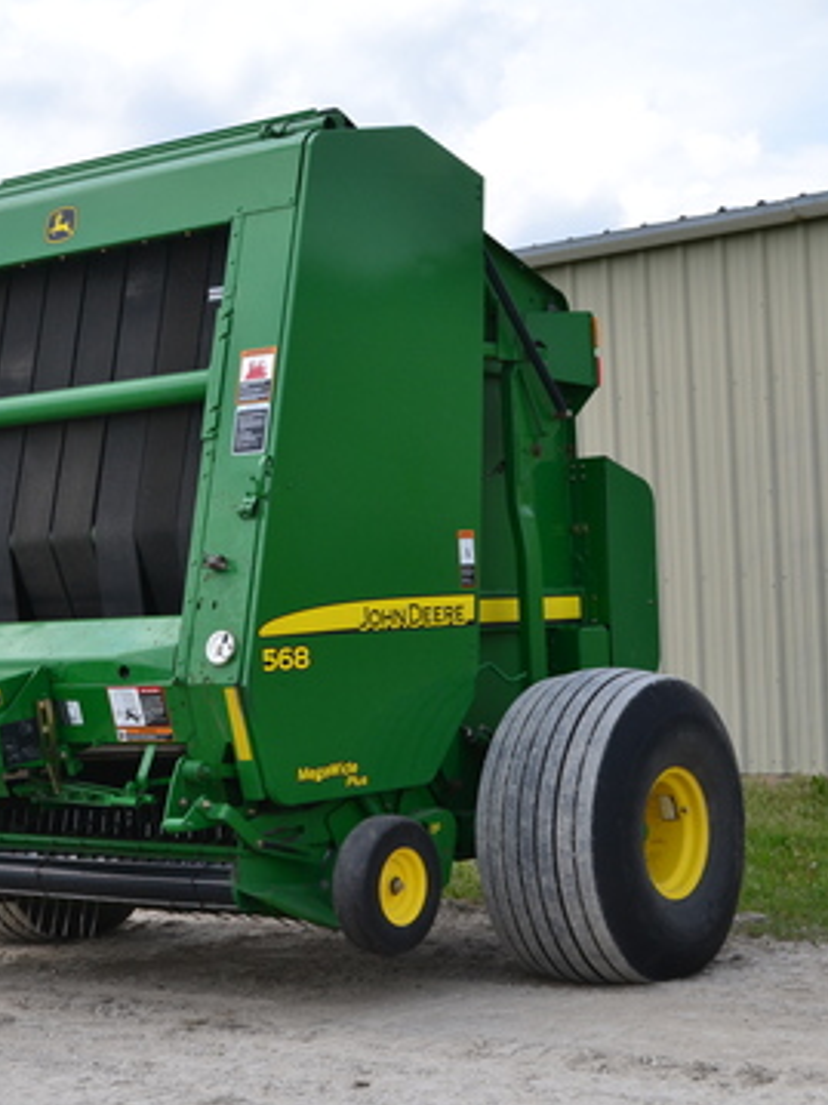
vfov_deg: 27.8
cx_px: 185
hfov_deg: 20.8
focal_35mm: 70
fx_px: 2234
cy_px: 556
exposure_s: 1/320
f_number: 10
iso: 400
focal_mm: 32
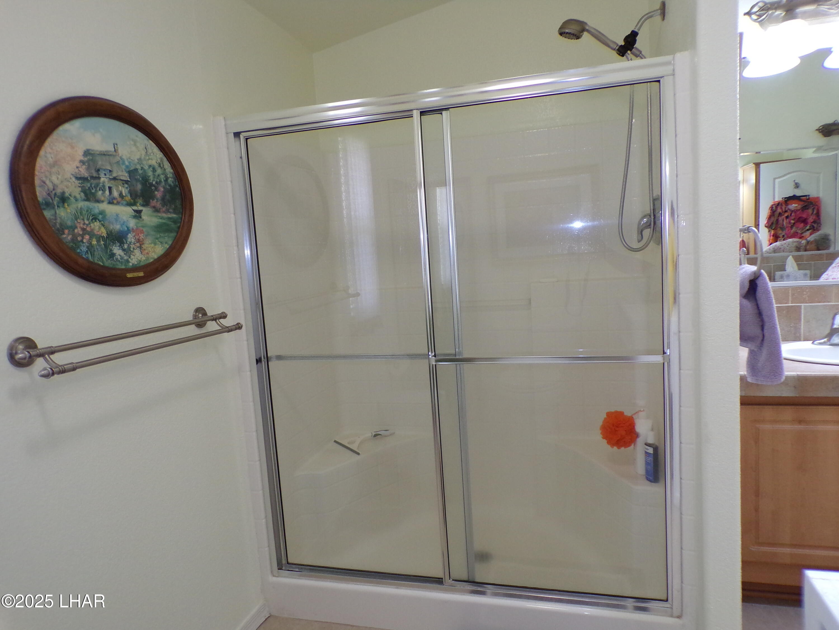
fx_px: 582
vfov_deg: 56.8
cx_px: 420
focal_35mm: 24
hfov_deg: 71.6
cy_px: 315
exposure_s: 1/34
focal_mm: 4.3
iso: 200
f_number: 3
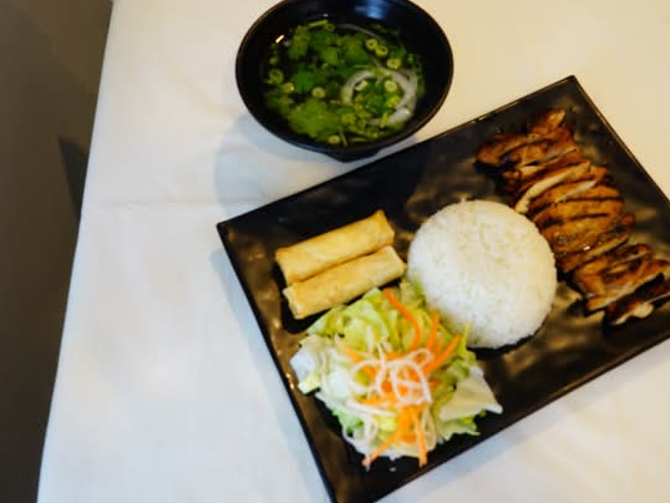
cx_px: 390
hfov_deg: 55.1
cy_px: 238
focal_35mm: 33
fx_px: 639
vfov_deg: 43.0
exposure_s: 1/3
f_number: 9
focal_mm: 28
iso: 250
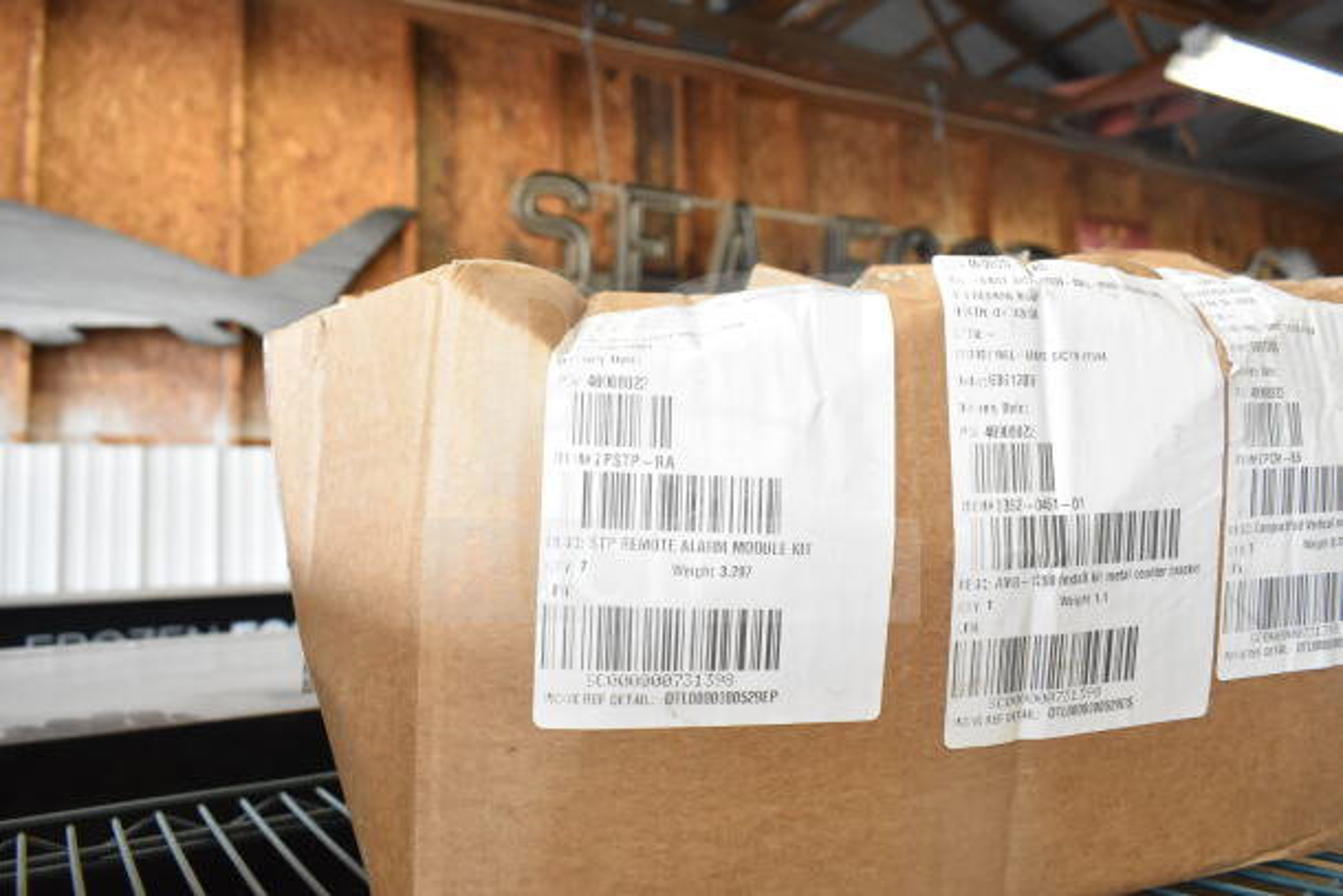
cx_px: 672
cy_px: 448
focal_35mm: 27
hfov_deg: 67.4
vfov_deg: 48.0
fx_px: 1007
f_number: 5.6
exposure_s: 1/125
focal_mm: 18
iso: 1600
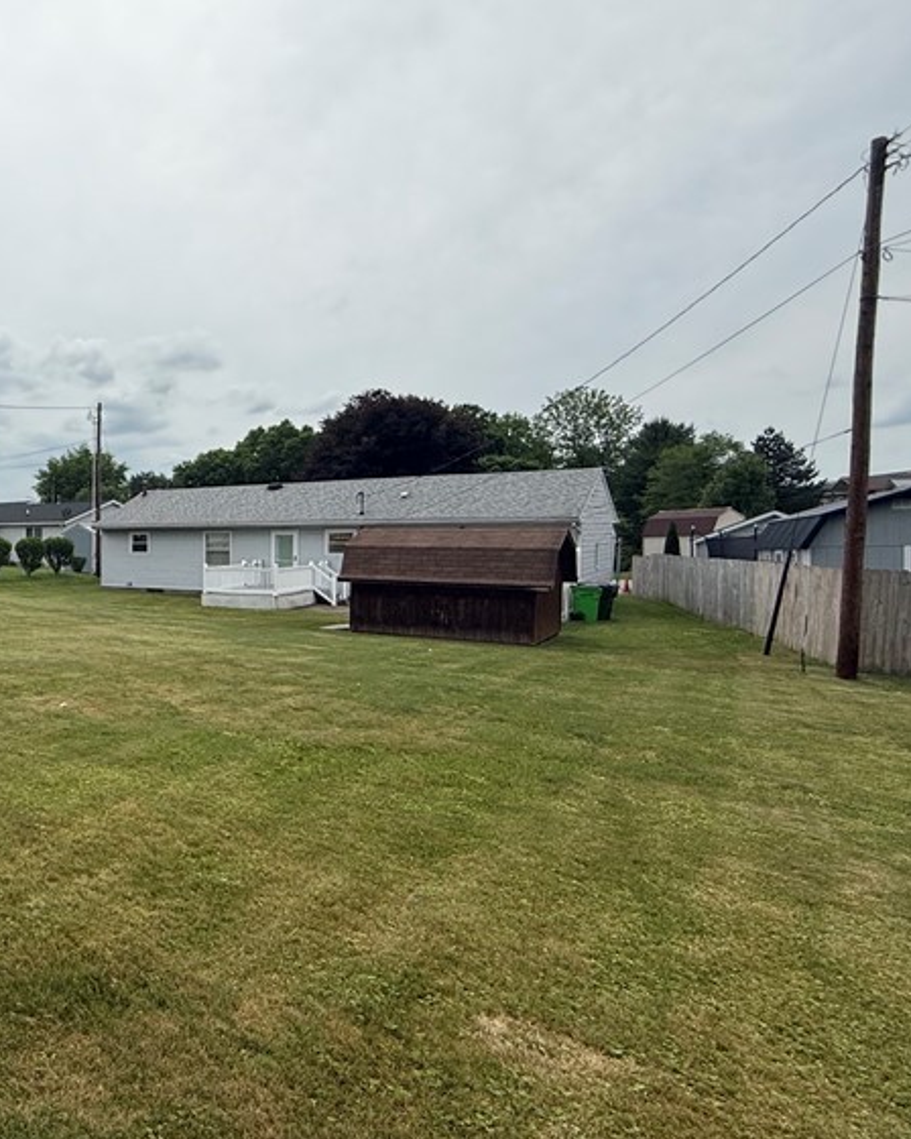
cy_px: 570
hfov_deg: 45.2
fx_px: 843
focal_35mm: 25
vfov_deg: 68.1
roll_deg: +1.4
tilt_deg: -1.2
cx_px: -55
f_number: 2.2
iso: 50
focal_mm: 2.22
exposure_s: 1/3289
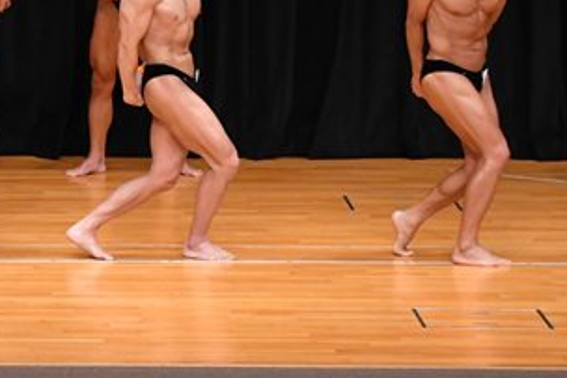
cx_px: -79
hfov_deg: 6.0
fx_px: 5420
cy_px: 28
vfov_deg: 4.0
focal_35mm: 344
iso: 3200
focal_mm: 90
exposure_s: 1/400
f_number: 5.6
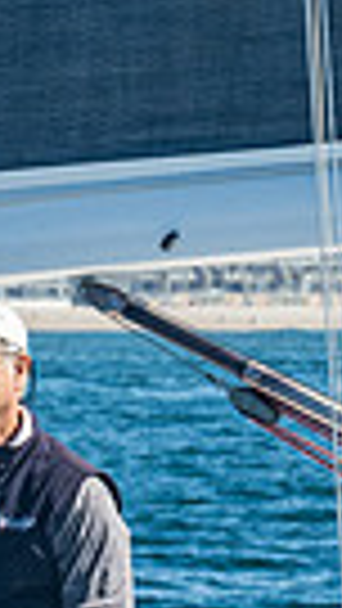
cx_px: -446
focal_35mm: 894
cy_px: 372
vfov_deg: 2.4
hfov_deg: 1.4
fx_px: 14404
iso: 400
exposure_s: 1/320
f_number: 10
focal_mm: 120
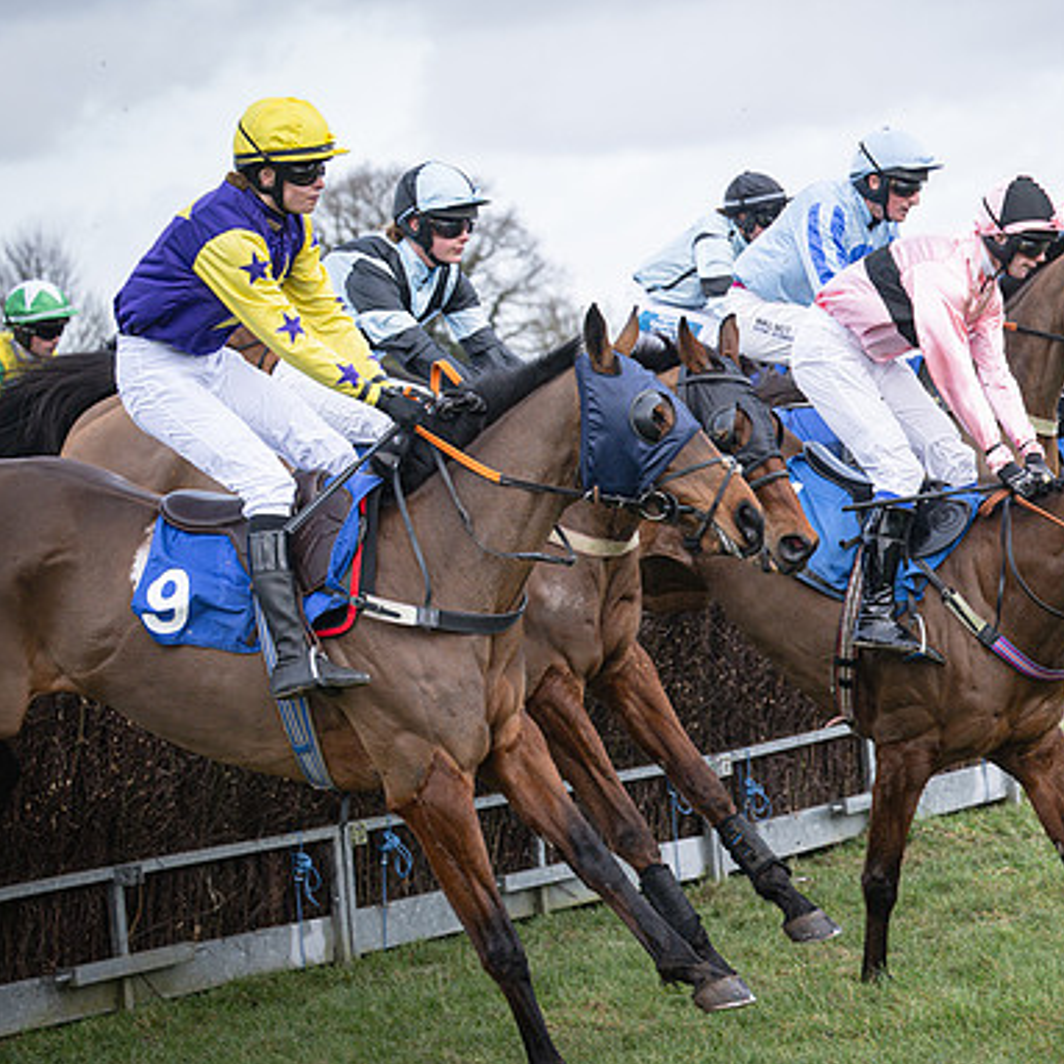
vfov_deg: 12.3
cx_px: 818
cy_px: 507
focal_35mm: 142
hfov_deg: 12.3
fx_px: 4938
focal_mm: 70
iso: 400
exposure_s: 1/1000
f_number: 4
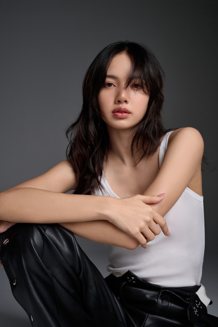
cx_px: 109
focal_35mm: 50
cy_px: 164
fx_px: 454
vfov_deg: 39.6
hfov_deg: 27.0
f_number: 9
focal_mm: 50
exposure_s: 1/160
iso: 200
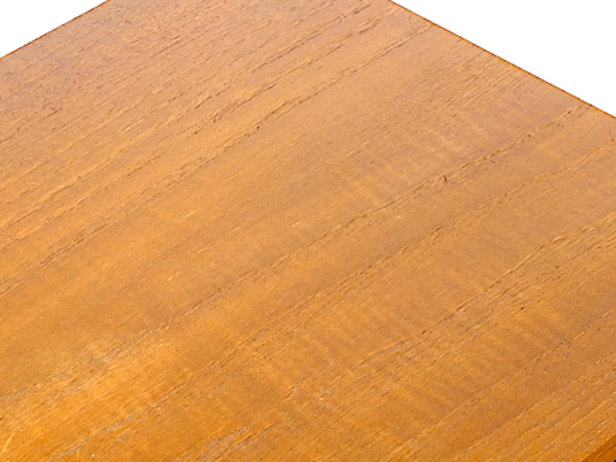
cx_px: 238
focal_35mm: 113
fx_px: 2010
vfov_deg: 13.1
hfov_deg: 17.4
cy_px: 348
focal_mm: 9.6
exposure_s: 1/8
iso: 200
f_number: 4.1
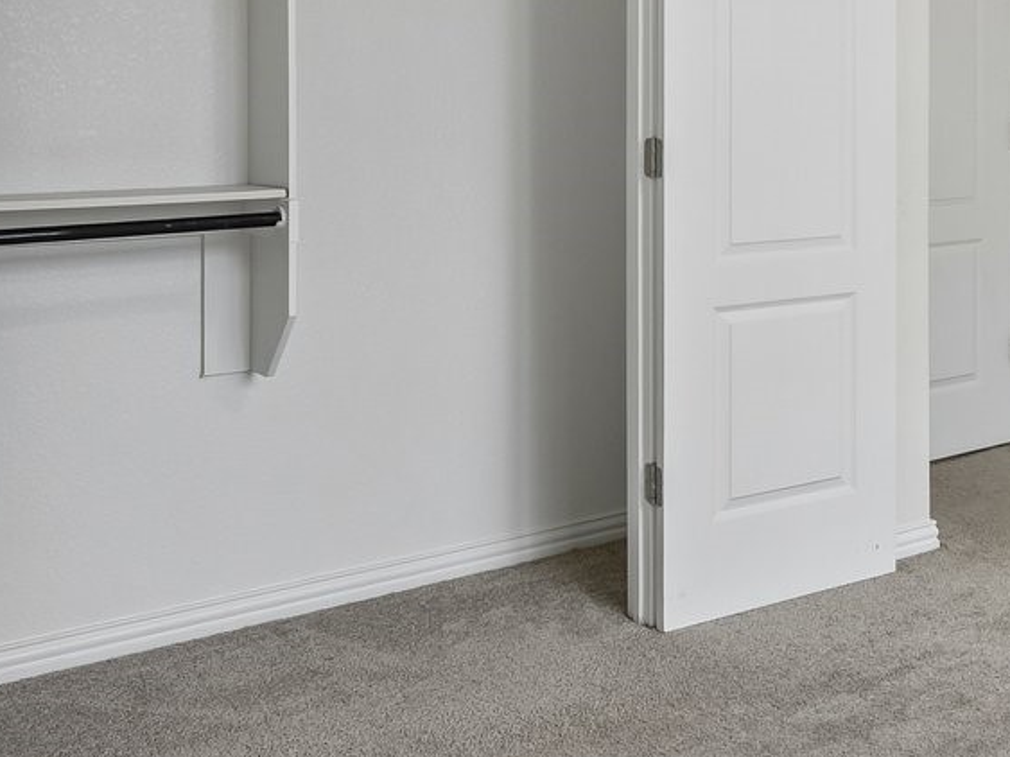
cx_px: 1152
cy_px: 85
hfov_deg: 33.2
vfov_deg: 28.6
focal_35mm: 49
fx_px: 1429
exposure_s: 1/15
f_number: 8
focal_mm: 14
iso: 100
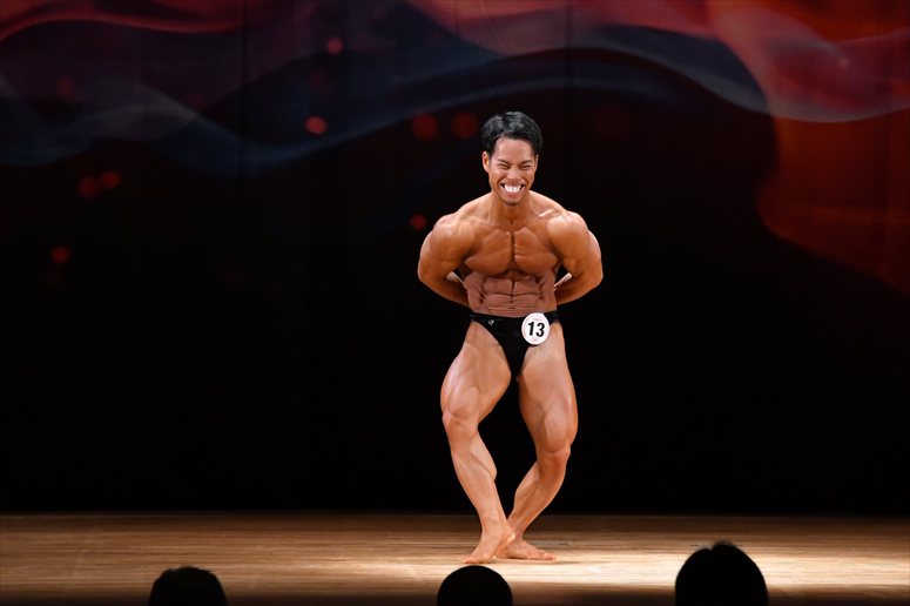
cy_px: 303
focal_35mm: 255
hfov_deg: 8.1
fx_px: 6443
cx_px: 455
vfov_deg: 5.4
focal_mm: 170
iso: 4000
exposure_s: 1/400
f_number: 5.6
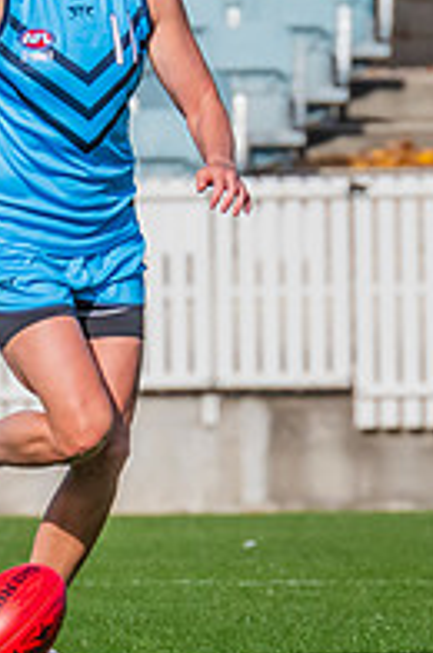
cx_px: -54
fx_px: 35122
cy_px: 186
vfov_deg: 1.1
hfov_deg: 0.7
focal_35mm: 1940
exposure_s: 1/1250
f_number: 11
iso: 800
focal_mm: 420
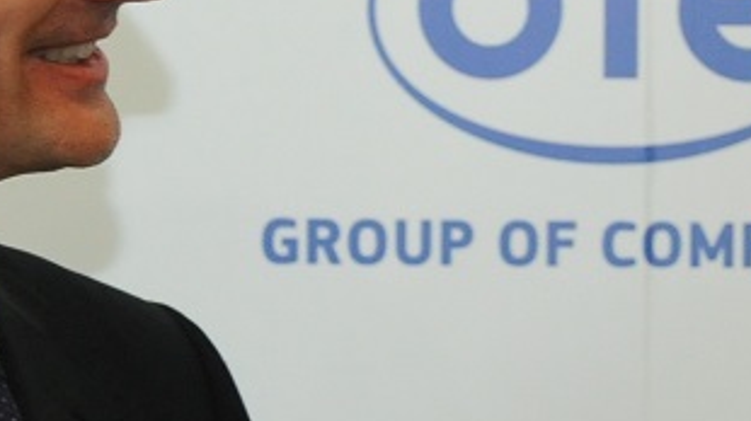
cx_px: 766
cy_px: 359
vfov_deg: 4.2
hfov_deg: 7.4
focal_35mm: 292
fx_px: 5812
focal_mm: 58
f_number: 4
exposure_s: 1/250
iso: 3200
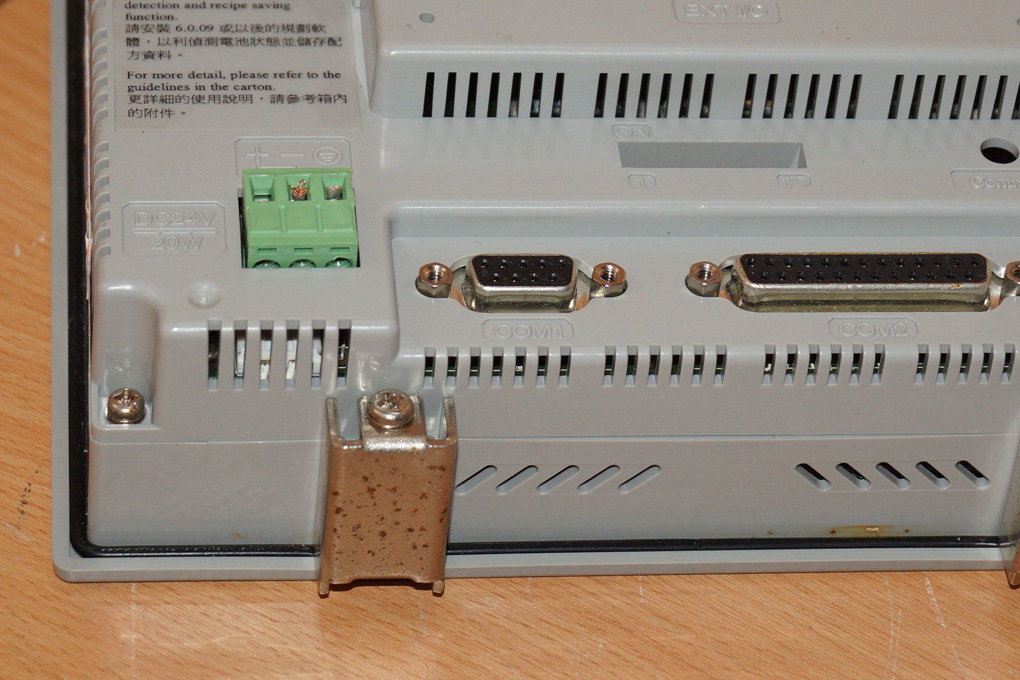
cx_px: 679
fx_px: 3820
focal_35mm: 135
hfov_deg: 15.2
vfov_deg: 10.1
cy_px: 138
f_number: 5.6
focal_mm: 55
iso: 320
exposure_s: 1/60
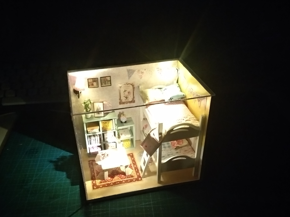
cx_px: 131
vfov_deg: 49.2
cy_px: 137
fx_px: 235
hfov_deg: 63.3
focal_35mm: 28
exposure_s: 1/17
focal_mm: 3.81
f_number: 2.2
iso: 2500
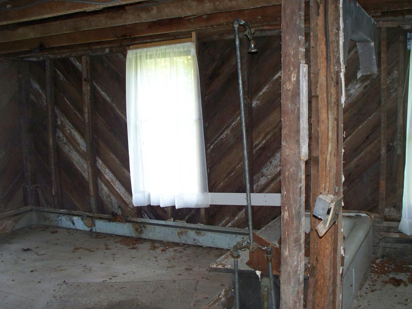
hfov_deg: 46.8
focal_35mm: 40
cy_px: 159
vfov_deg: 36.0
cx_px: 214
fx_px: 476
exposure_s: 1/30
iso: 200
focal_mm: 7.54
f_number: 2.8
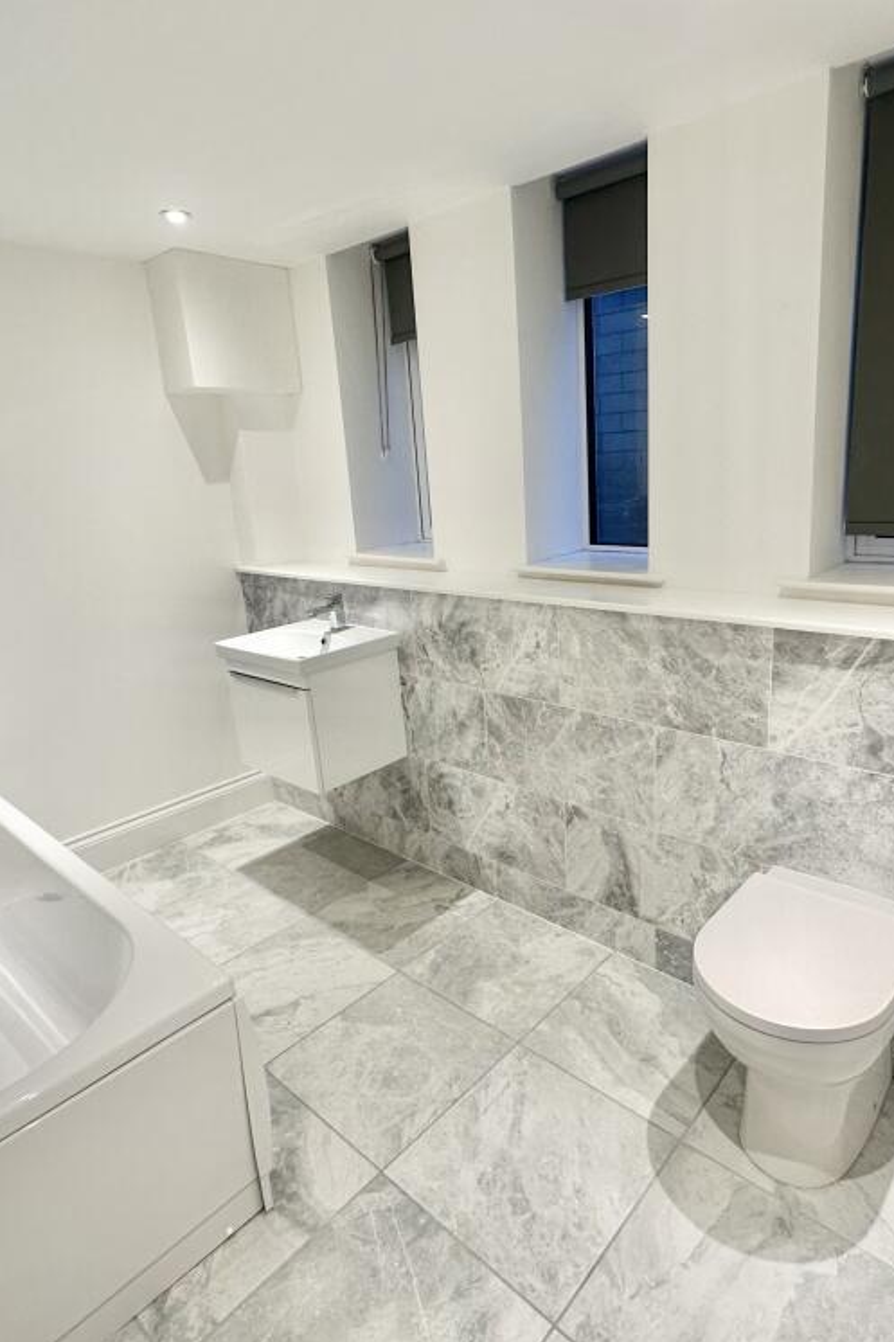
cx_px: 504
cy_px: 658
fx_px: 745
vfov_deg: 84.0
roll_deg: +3.2
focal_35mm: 20
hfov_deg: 61.7
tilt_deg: -14.3
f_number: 2.2
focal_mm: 2.22
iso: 125
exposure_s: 1/100
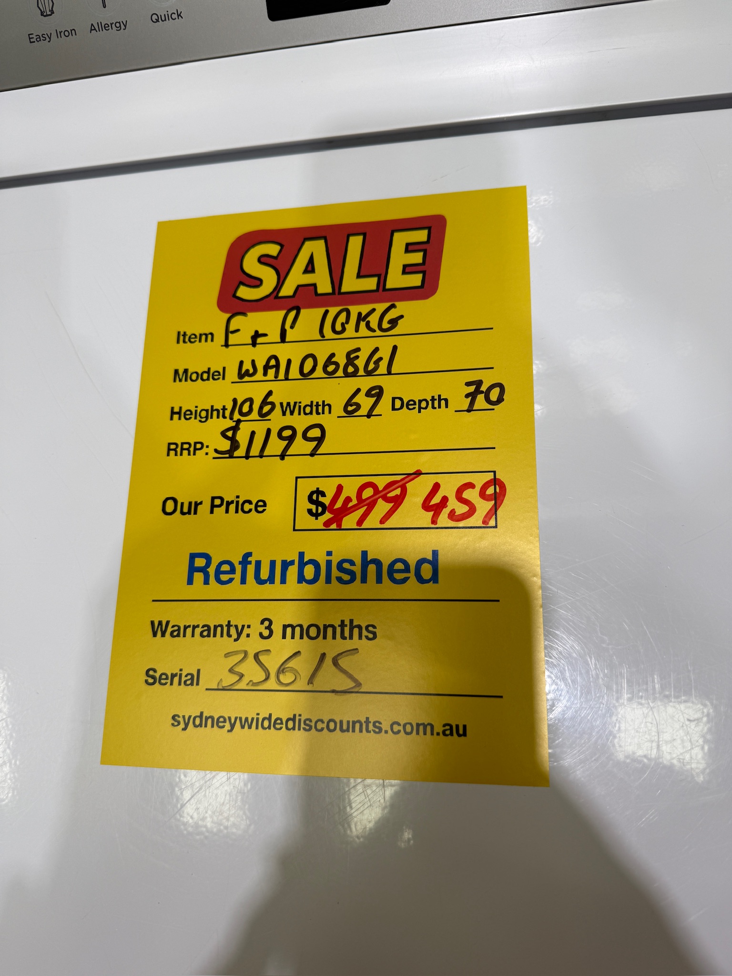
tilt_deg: -71.6
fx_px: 677
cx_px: 366
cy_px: 488
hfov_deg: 56.8
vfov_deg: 71.6
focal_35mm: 24
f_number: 1.78
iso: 50
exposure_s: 1/121
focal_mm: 6.76
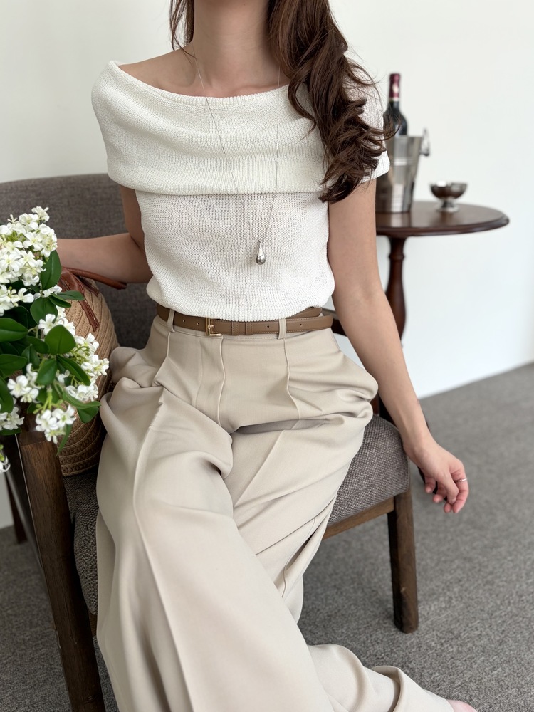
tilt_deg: -18.6
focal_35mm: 26
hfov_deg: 53.1
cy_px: 356
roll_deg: +1.2
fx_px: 535
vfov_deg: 67.3
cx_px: 267
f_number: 1.6
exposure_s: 1/121
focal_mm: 5.96
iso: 40
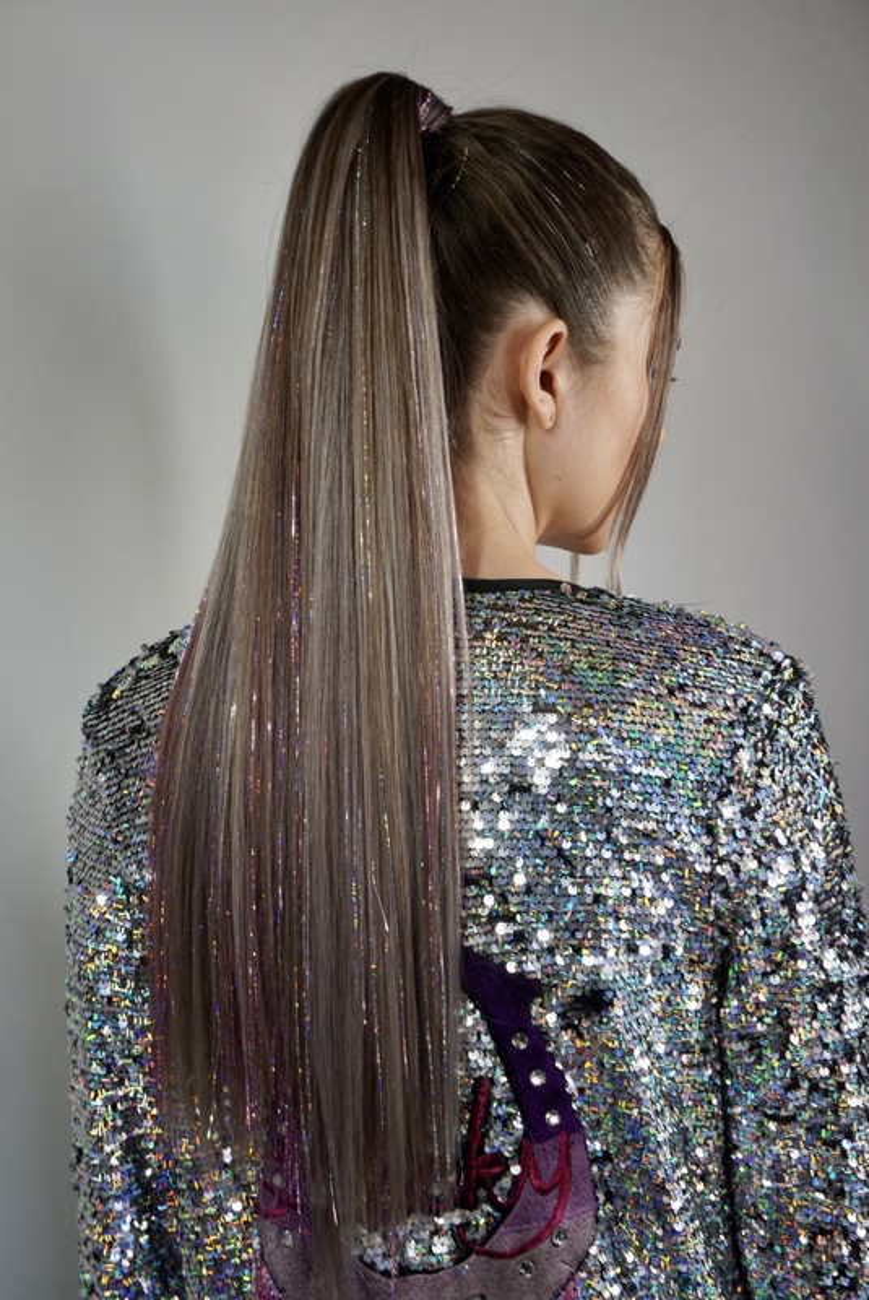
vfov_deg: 53.1
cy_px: 650
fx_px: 1301
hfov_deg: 36.9
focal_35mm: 36
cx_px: 434
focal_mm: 24
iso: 100
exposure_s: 1/8
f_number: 9
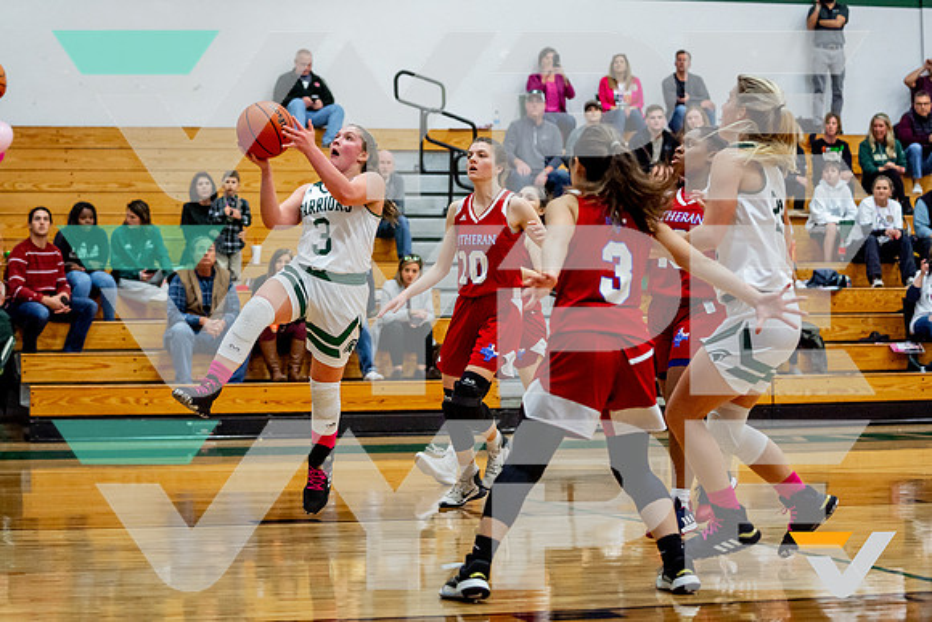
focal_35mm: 93
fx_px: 2418
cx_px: 324
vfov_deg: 14.6
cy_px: 225
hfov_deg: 21.7
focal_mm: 70
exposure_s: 1/1000
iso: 2000
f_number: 2.8
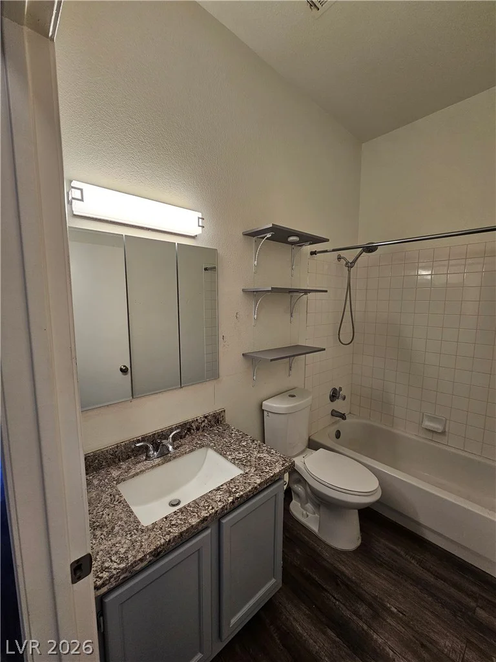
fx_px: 248
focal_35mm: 13
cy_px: 331
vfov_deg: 106.2
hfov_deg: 89.9
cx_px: 248
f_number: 2.2
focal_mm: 2.2
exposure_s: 1/60
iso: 80
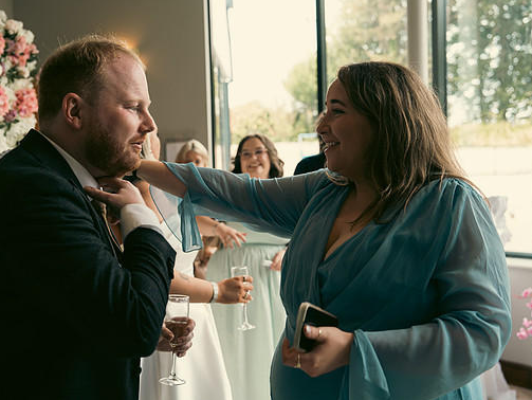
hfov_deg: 45.7
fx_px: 631
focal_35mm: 41
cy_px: 203
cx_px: 237
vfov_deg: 35.2
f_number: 3.5
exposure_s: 1/160
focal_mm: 37
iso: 400
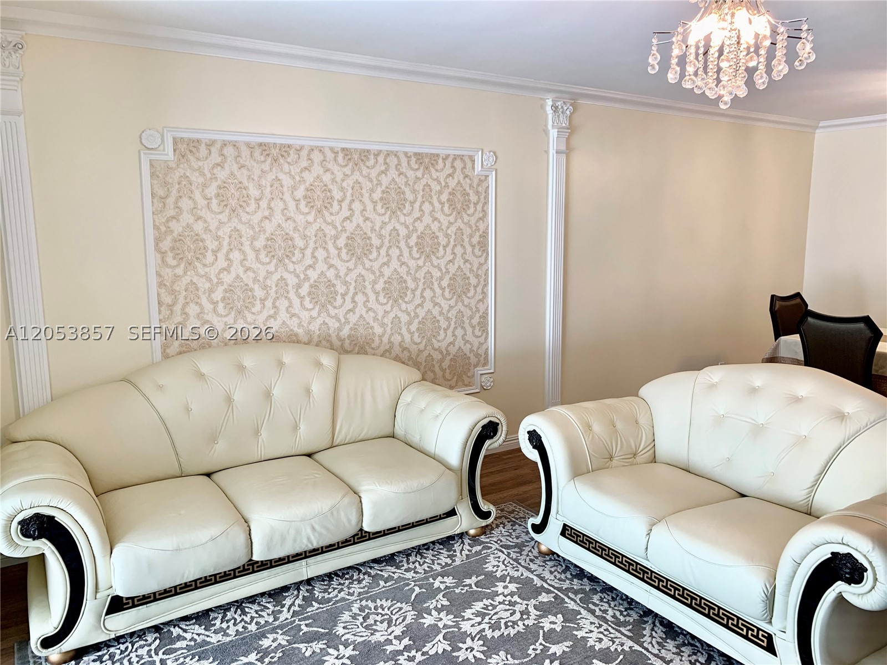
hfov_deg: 67.3
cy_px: 332
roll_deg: -0.3
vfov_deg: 53.1
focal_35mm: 26
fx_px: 666
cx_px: 444
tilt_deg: -9.4
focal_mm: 4.25
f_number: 1.8
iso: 64
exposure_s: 1/120
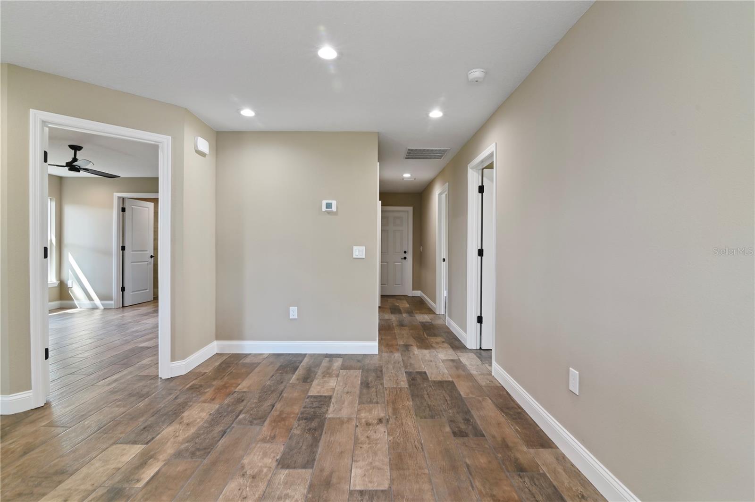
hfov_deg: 96.8
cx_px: 378
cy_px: 251
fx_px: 335
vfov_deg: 73.6
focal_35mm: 16
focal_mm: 16
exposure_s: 1/5
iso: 100
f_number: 8
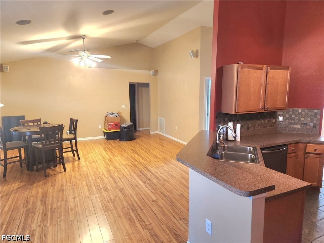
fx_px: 215
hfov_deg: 73.9
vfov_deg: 58.9
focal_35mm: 23
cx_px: 162
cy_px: 122
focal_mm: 5.4
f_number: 1.8
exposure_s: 1/120
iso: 500
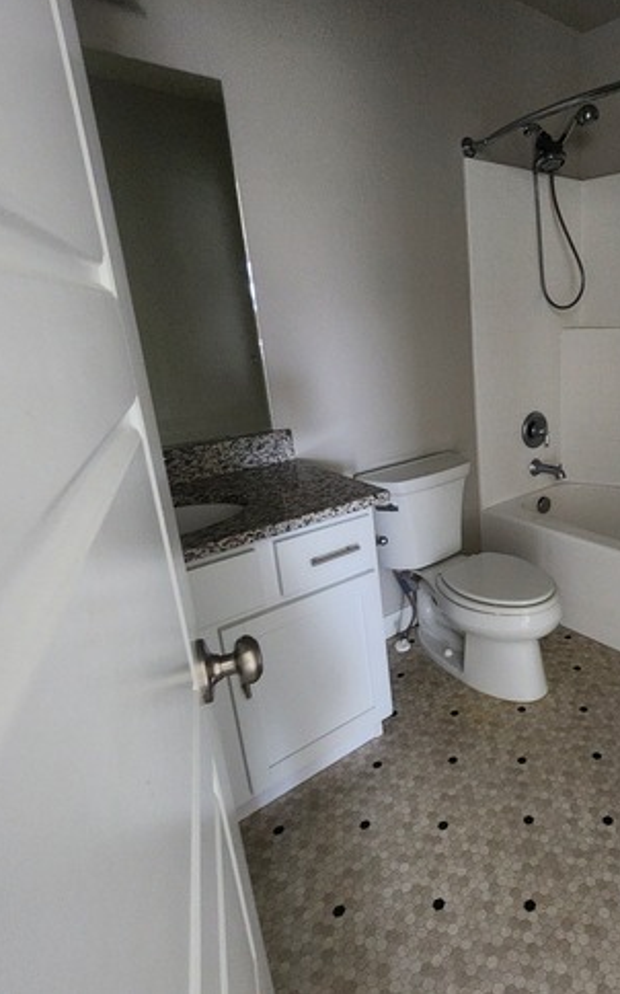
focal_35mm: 19
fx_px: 514
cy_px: 485
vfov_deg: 88.0
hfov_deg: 56.9
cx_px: 508
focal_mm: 2.2
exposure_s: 1/24
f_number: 2.2
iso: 640
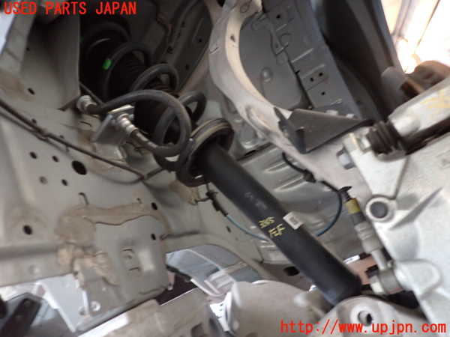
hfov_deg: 69.4
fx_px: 325
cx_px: 225
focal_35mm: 25
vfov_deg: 54.9
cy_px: 168
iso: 640
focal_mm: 4.5
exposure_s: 1/30
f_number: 2
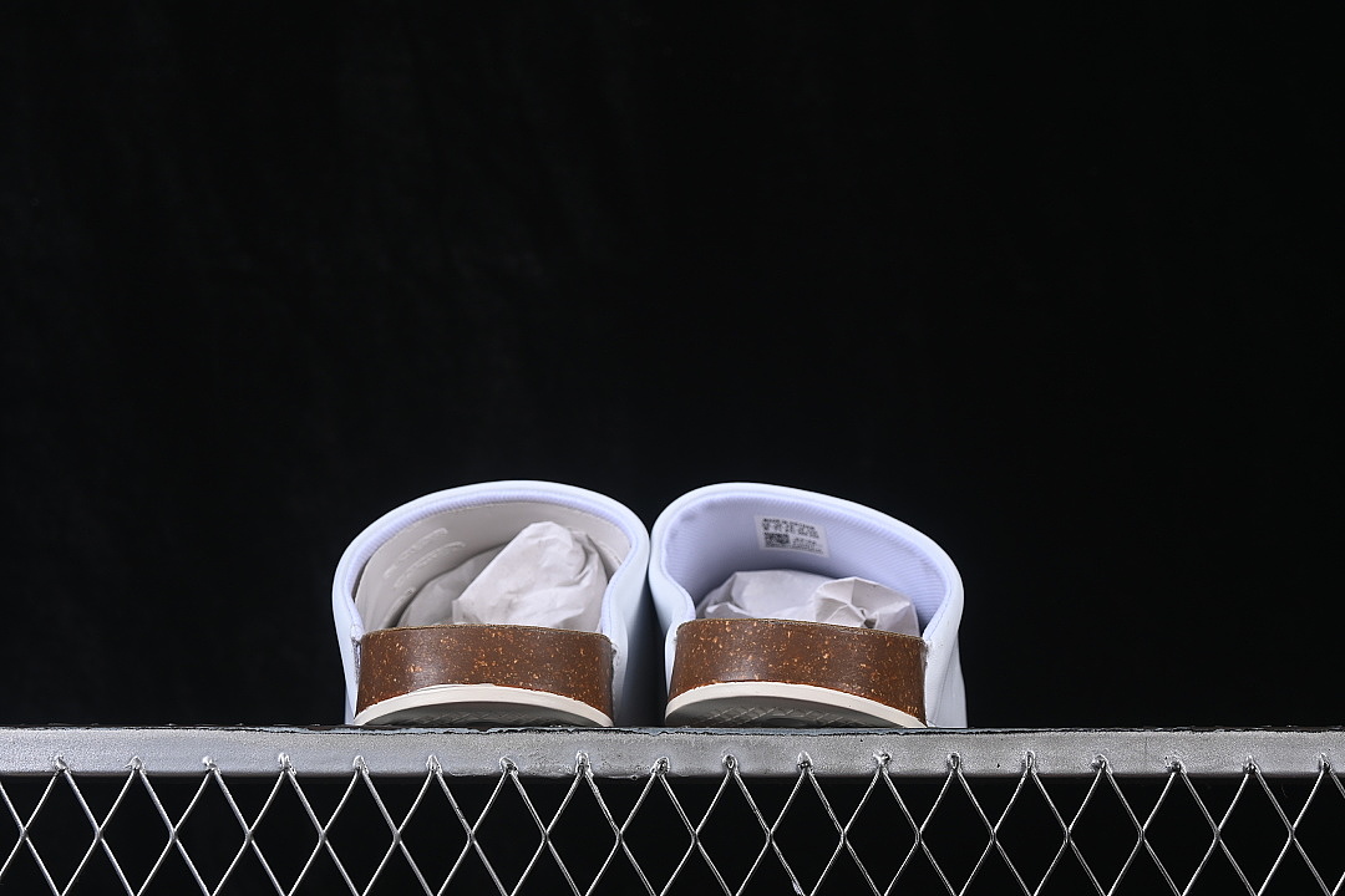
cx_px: 672
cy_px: 448
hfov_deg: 27.0
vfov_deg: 18.2
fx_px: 2802
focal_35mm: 75
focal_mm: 50
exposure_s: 1/100
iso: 160
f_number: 8
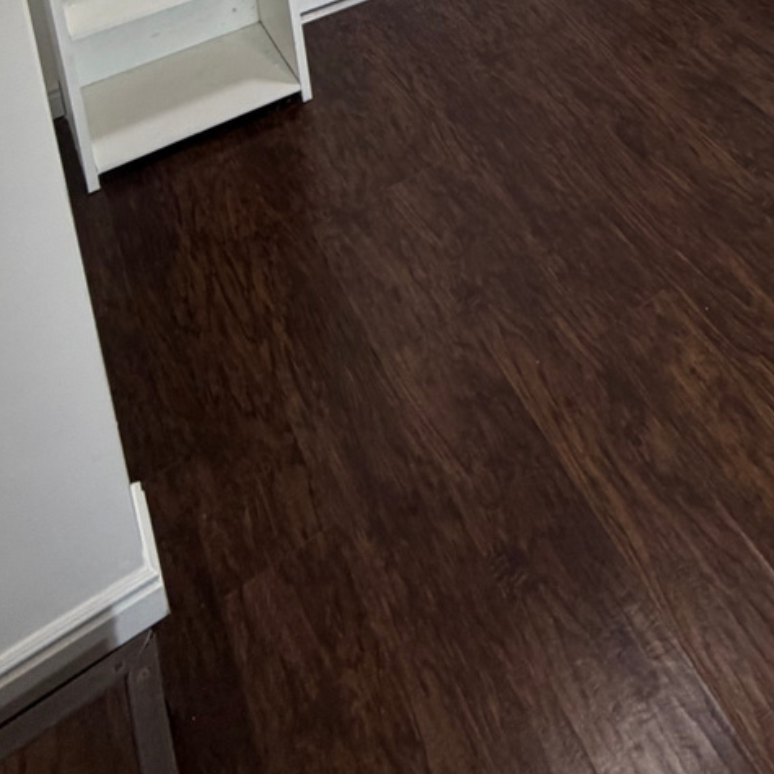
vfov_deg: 29.7
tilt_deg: -15.0
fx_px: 1012
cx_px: 679
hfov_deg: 39.2
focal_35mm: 40
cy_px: -318
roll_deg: +1.4
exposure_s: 1/120
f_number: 2.2
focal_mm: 2.22
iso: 160
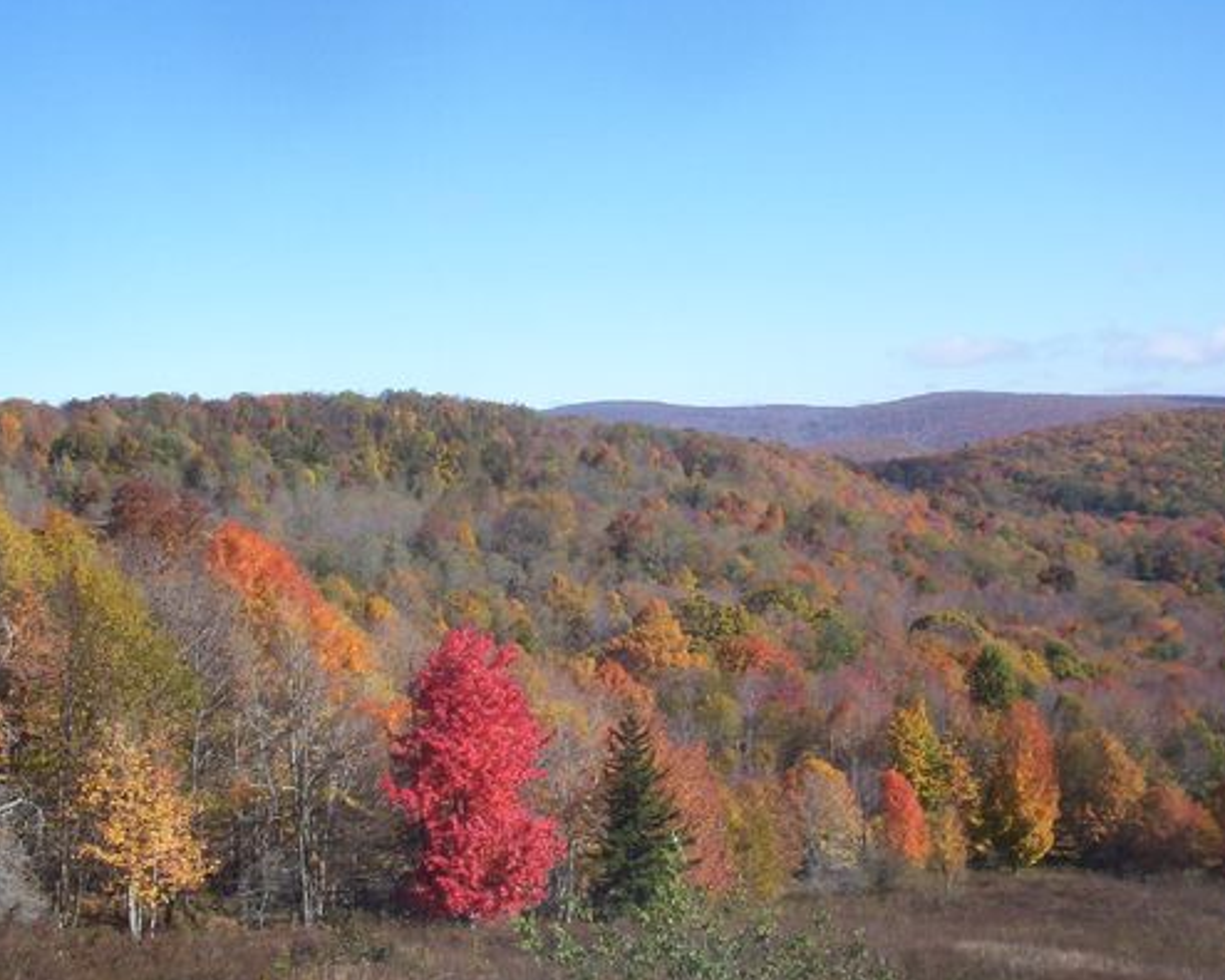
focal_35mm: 41
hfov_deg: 44.8
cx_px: 652
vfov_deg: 36.5
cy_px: 490
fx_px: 1486
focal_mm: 6
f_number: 8
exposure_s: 1/159
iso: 100
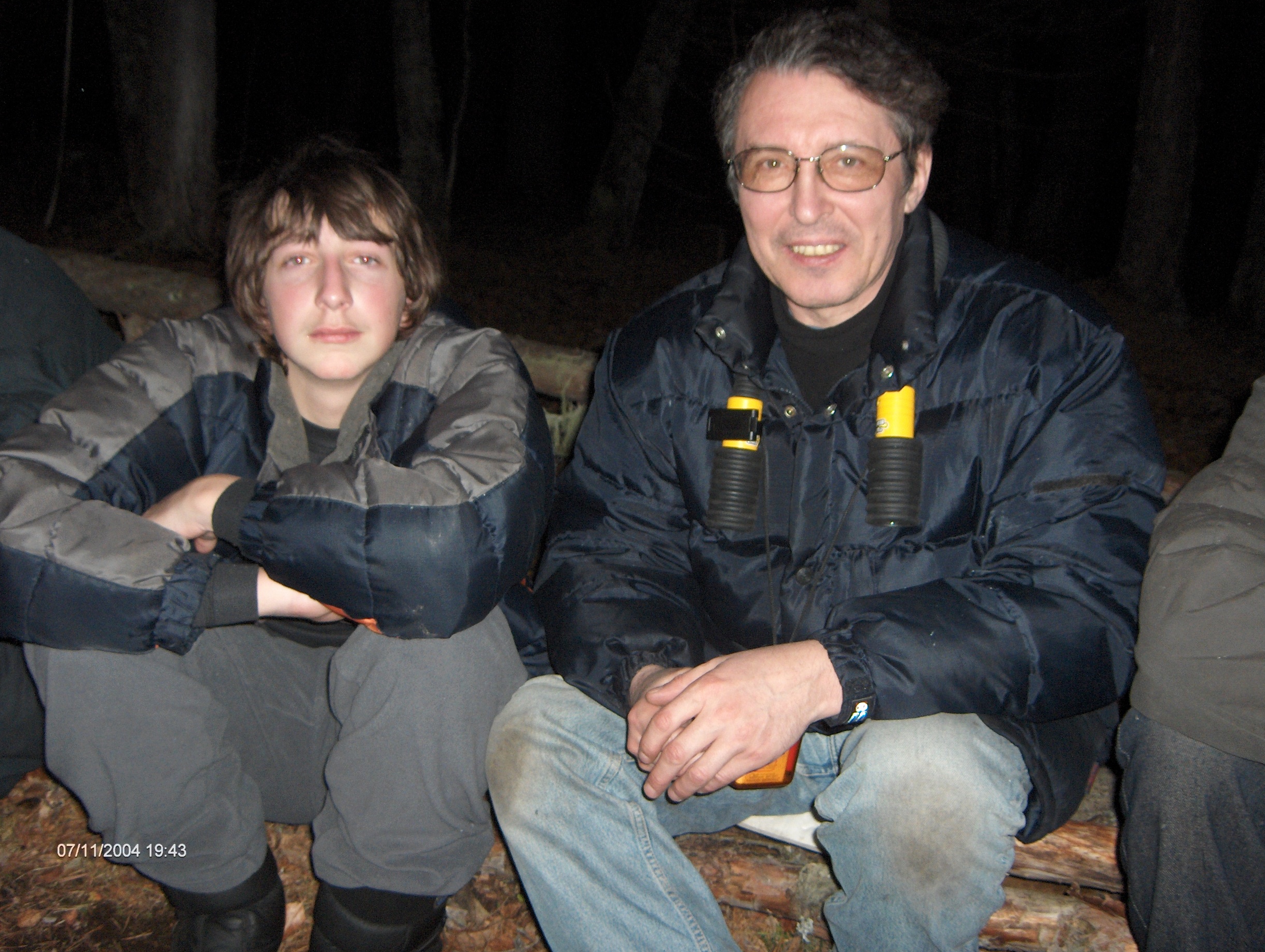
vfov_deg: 36.0
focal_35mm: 40
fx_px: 1464
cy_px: 465
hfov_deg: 46.7
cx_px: 640
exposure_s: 1/60
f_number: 2.8
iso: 100
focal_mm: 8
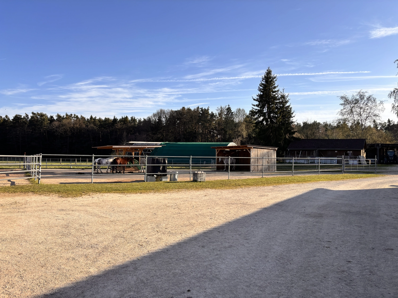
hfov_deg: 67.3
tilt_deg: +1.7
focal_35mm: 26
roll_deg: -2.9
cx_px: 199
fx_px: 299
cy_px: 149
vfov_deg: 53.1
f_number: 1.6
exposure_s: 1/2398
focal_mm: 5.96
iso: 50
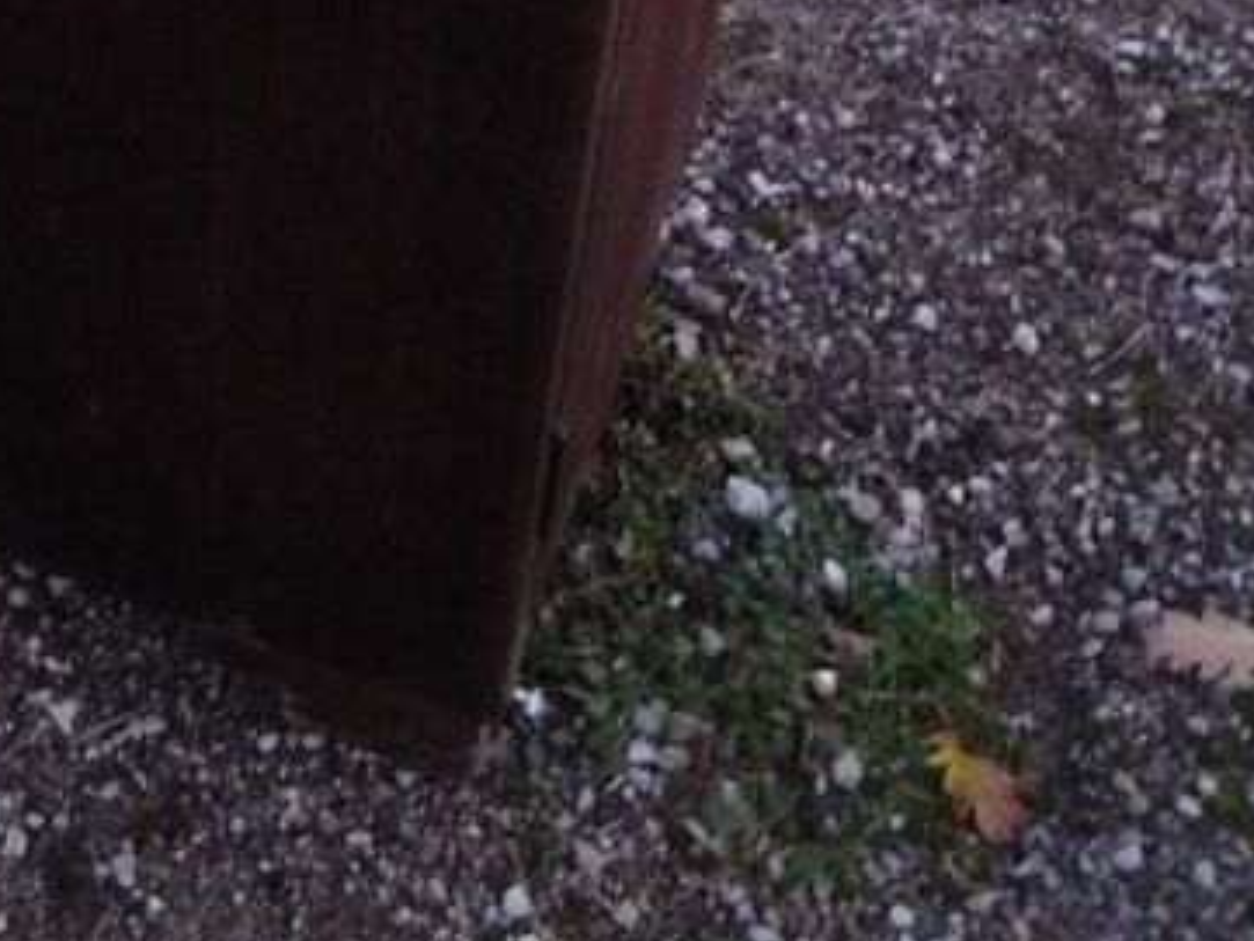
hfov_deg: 21.8
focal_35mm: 83
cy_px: -347
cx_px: -257
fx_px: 3008
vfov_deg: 16.6
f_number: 3.3
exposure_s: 1/8
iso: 400
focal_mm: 5.2
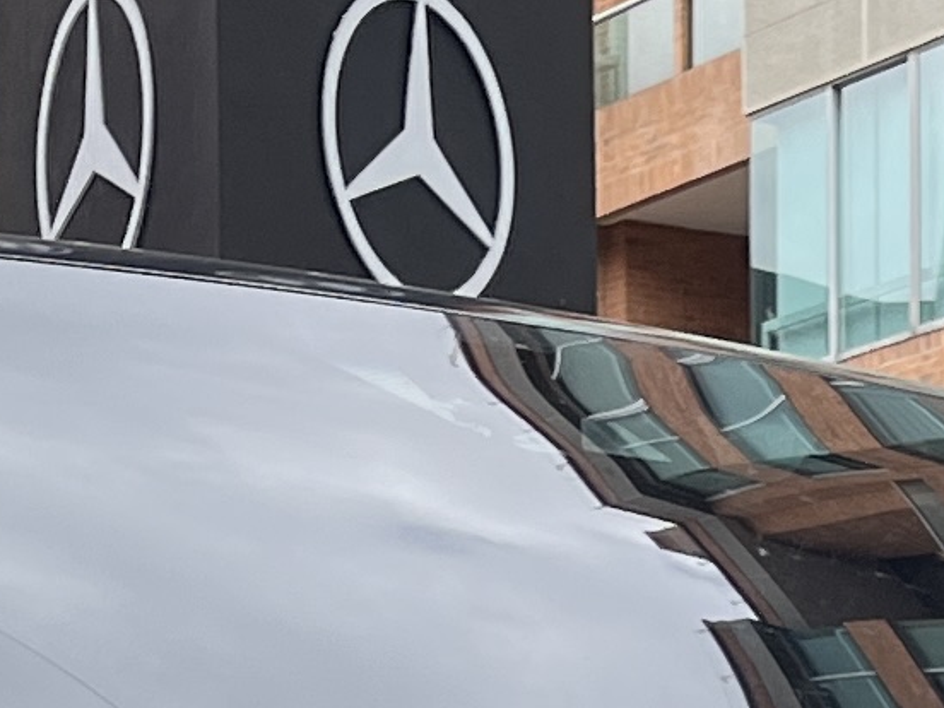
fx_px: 5181
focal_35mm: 190
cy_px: 1597
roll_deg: +0.1
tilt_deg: -2.7
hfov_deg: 10.2
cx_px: 1206
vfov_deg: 7.4
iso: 50
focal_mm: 5.1
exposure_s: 1/983
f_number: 1.6
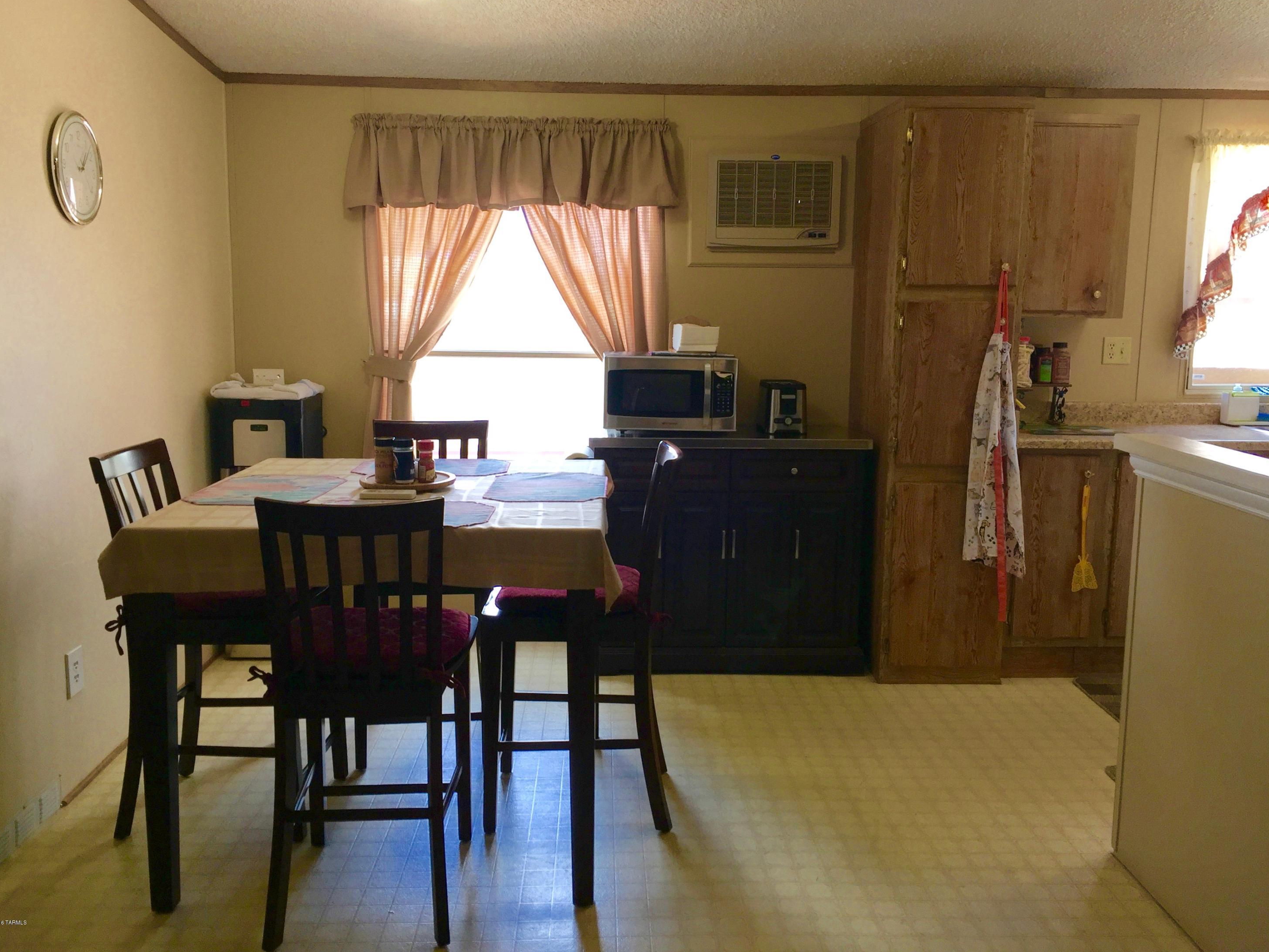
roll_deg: -0.6
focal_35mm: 30
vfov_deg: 46.8
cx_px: 642
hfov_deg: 60.0
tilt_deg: -8.9
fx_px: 1100
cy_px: 461
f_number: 2.2
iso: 32
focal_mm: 4.15
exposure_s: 1/40
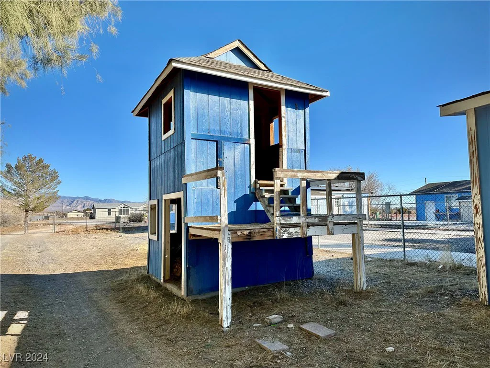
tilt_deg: +4.3
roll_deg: -0.8
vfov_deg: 56.8
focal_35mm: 24
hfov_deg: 71.6
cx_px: 245
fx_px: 340
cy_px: 184
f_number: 1.78
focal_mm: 6.86
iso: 80
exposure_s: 1/4016
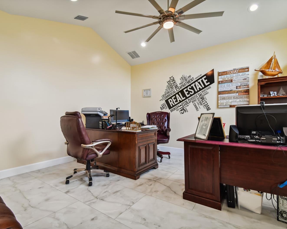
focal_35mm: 17
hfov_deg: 89.6
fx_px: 144
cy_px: 114
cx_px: 142
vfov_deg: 77.0
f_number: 7.1
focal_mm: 10
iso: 100
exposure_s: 1/8
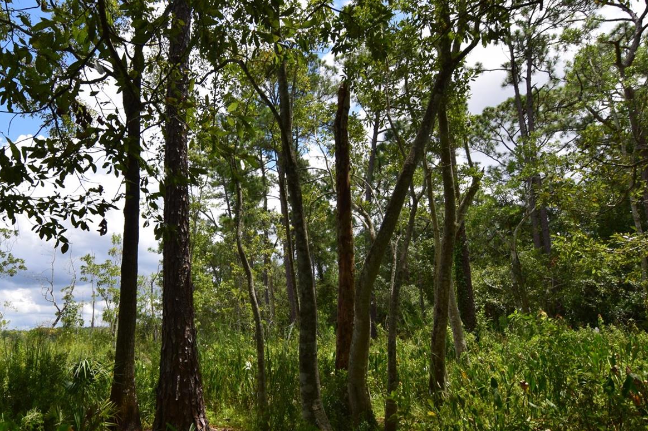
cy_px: 230
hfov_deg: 75.9
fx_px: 408
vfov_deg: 55.7
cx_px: 255
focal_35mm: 23
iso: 400
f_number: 11
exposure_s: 1/400
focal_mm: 11
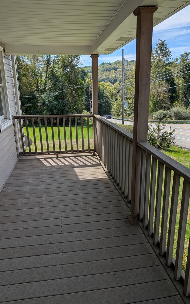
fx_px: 216
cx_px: 93
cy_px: 153
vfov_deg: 70.4
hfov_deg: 47.6
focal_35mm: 26
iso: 14
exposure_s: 1/848
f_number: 1.68
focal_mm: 6.9
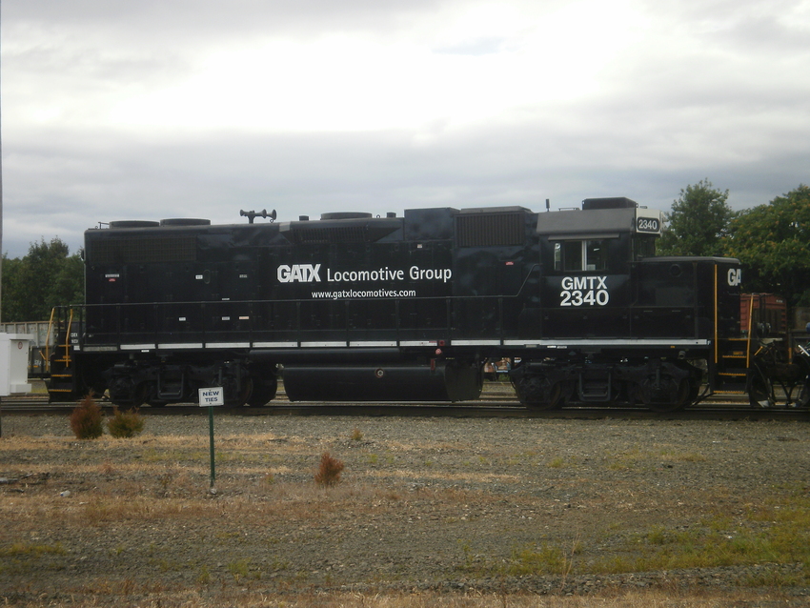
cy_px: 304
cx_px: 405
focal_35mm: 64
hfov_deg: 30.3
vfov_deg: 22.9
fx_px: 1498
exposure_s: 1/500
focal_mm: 11.3
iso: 100
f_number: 4.4
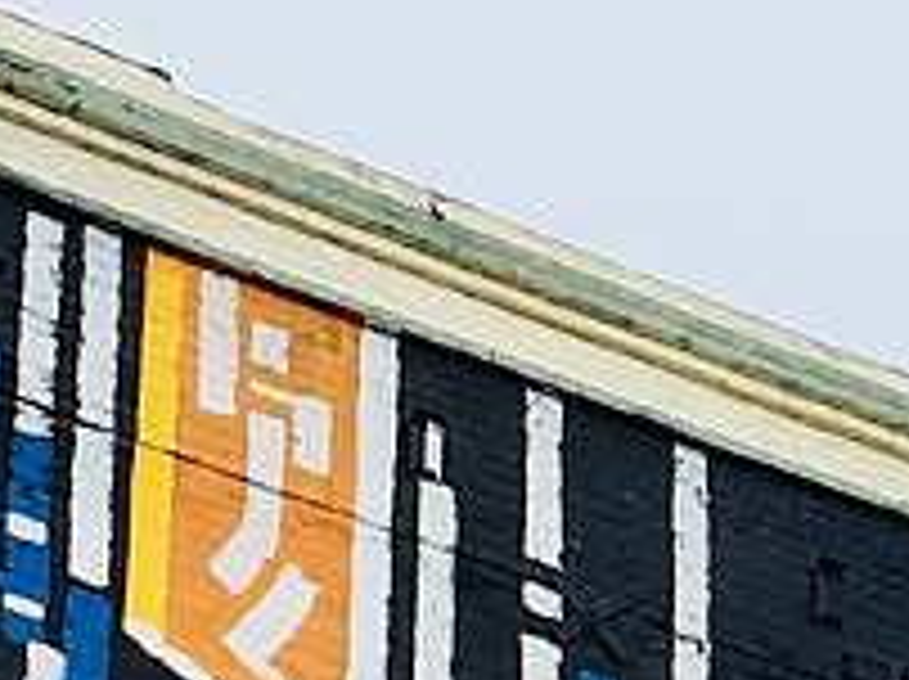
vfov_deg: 6.1
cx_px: 1166
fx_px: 6033
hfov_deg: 8.5
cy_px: 1819
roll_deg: +1.3
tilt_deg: +27.1
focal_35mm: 230
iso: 25
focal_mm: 4.15
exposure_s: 1/1054
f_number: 2.2
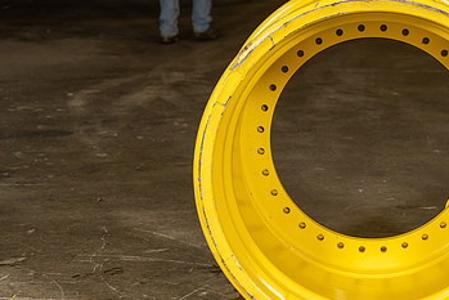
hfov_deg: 16.5
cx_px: 350
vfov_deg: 11.1
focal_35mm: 123
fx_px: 1535
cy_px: 192
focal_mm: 74
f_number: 5.6
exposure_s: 1/80
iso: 800
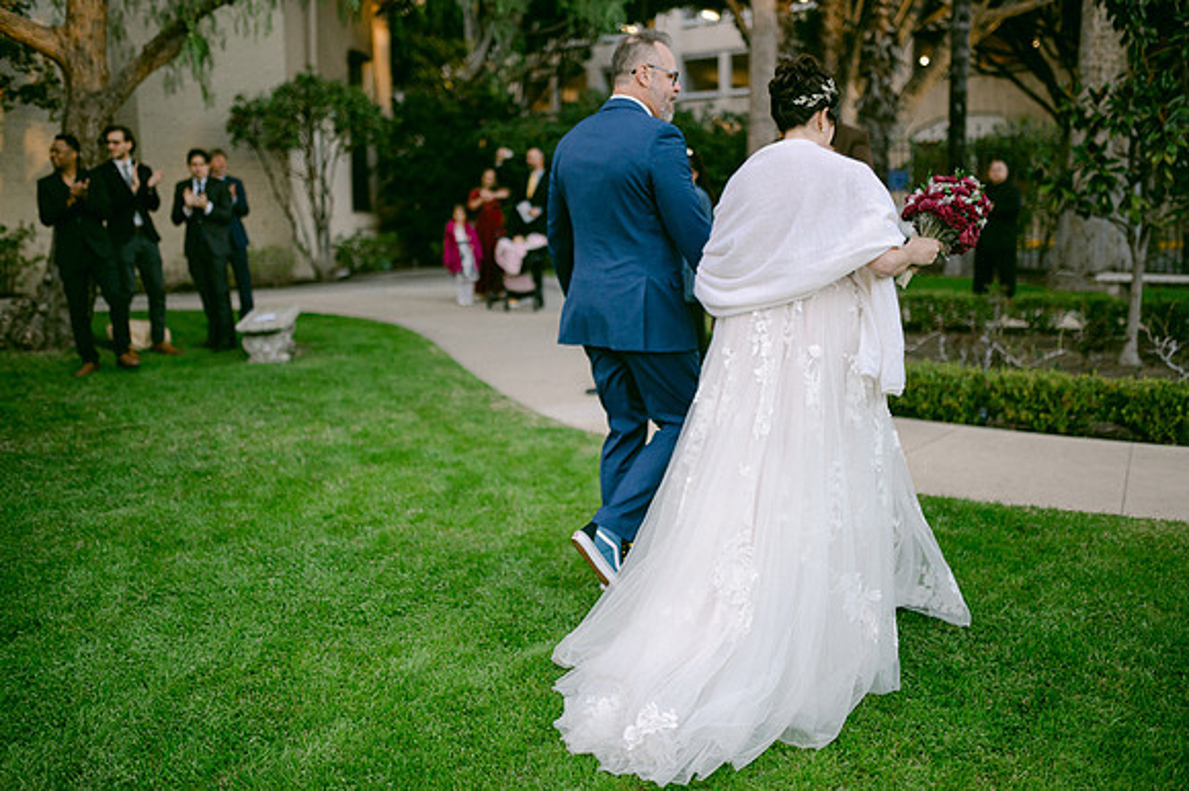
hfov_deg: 54.5
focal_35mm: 35
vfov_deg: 37.8
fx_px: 1155
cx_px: 594
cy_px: 396
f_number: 1.4
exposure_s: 1/2500
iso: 1000
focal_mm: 35
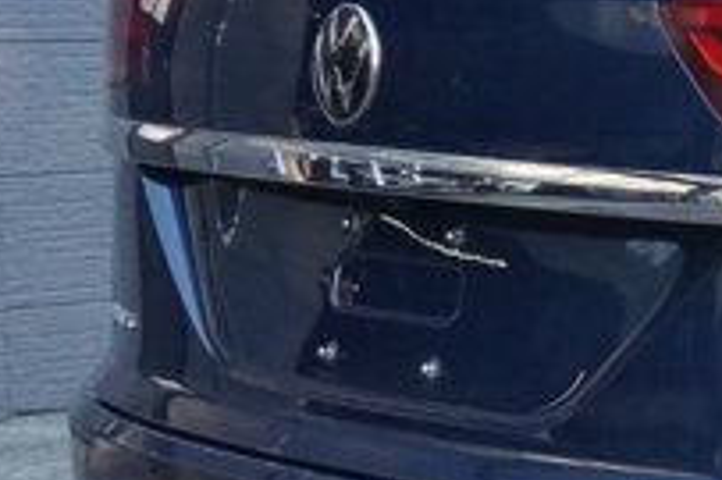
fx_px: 3798
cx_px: 1650
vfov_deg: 7.2
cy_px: 407
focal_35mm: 190
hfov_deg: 9.8
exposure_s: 1/250
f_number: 9
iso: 2500
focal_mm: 25
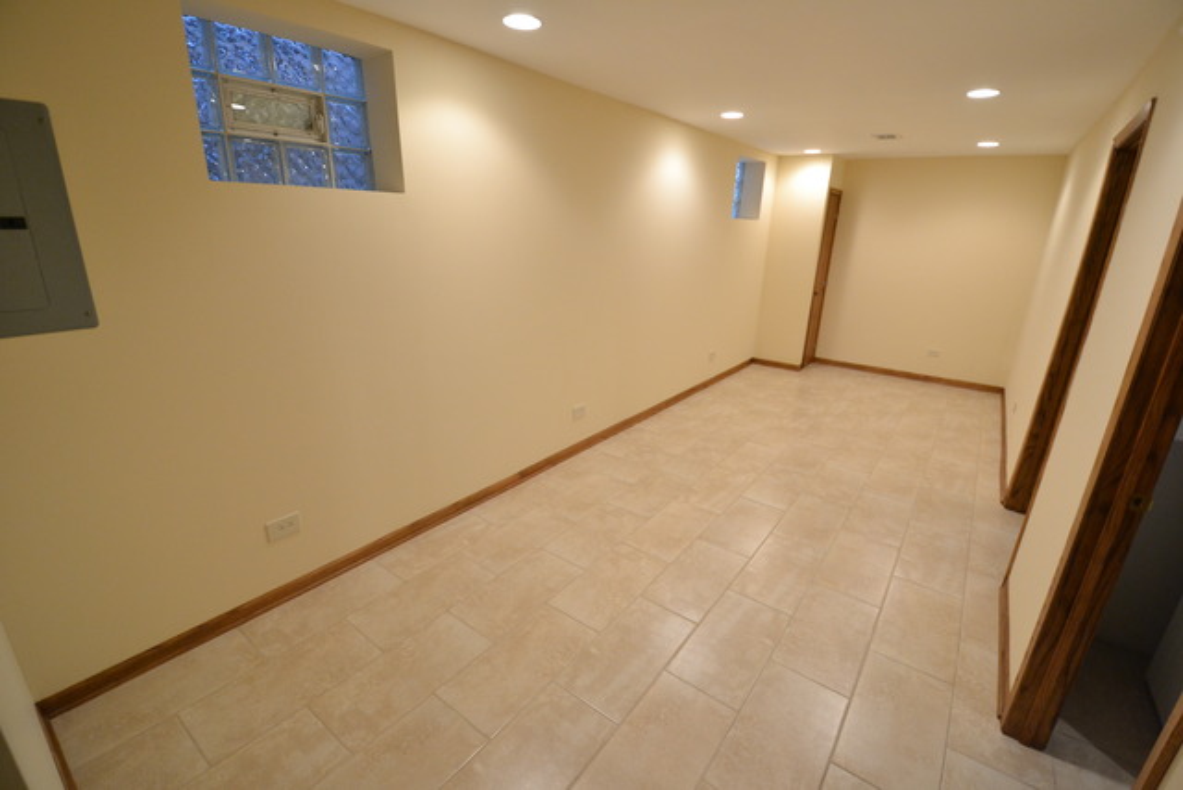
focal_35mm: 15
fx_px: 493
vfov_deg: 77.4
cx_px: 592
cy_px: 395
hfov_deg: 100.4
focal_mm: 10
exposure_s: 1/60
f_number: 3.5
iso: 1250
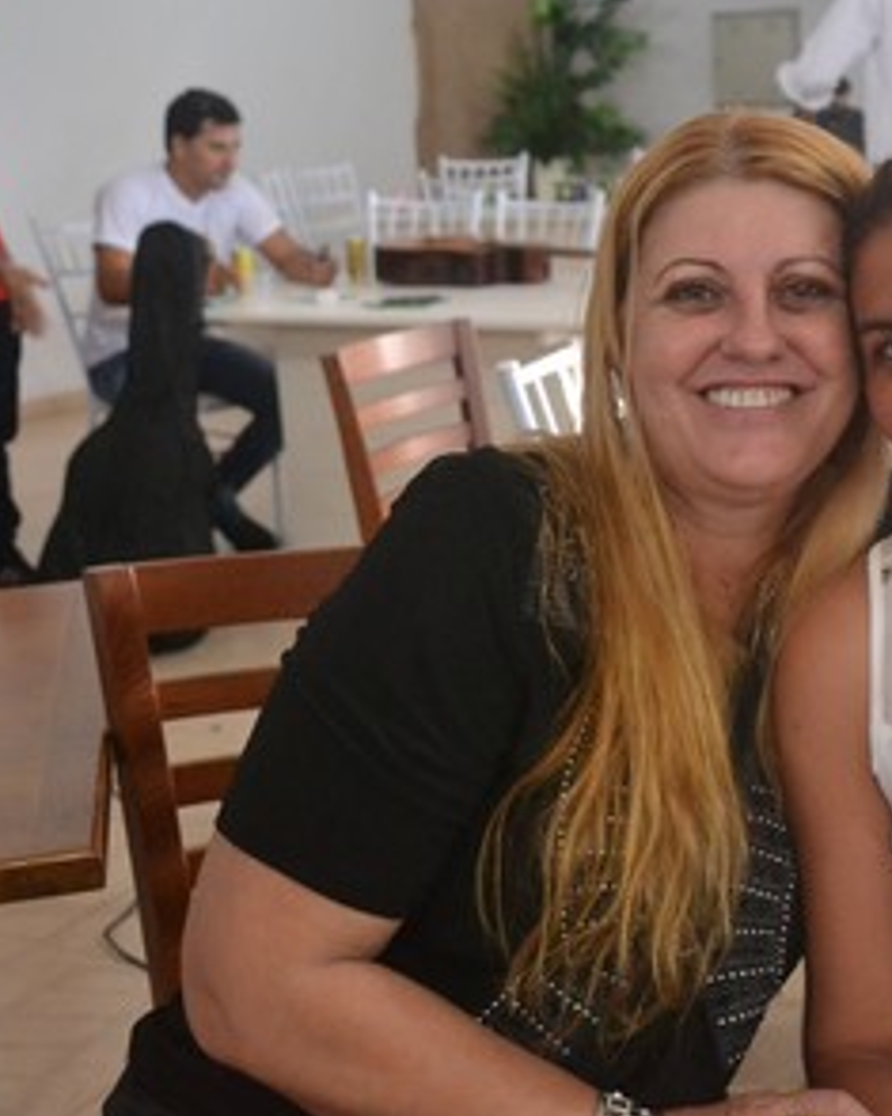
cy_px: 566
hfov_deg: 26.4
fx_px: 1849
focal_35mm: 56
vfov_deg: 33.6
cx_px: 759
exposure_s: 1/40
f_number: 3.8
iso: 3200
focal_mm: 26
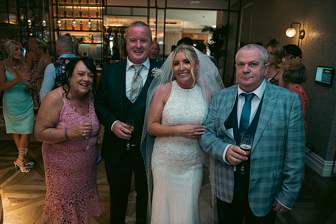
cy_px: 112
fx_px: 261
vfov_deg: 46.4
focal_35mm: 28
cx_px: 168
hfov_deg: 65.5
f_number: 3.5
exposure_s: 1/160
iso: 800
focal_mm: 28
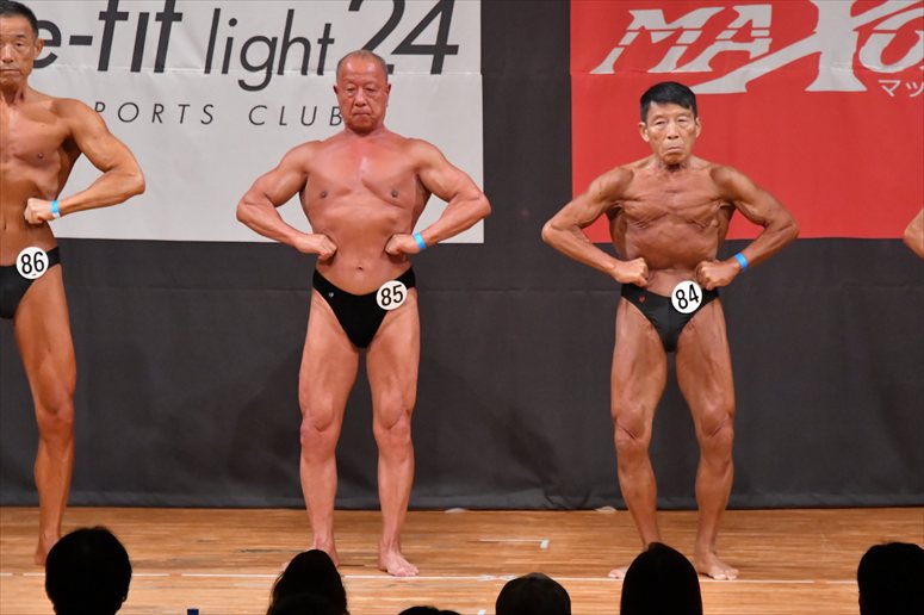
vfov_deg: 4.8
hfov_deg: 7.2
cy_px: 308
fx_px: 7312
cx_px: 462
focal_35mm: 285
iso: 8000
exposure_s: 1/400
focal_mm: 190
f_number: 5.6
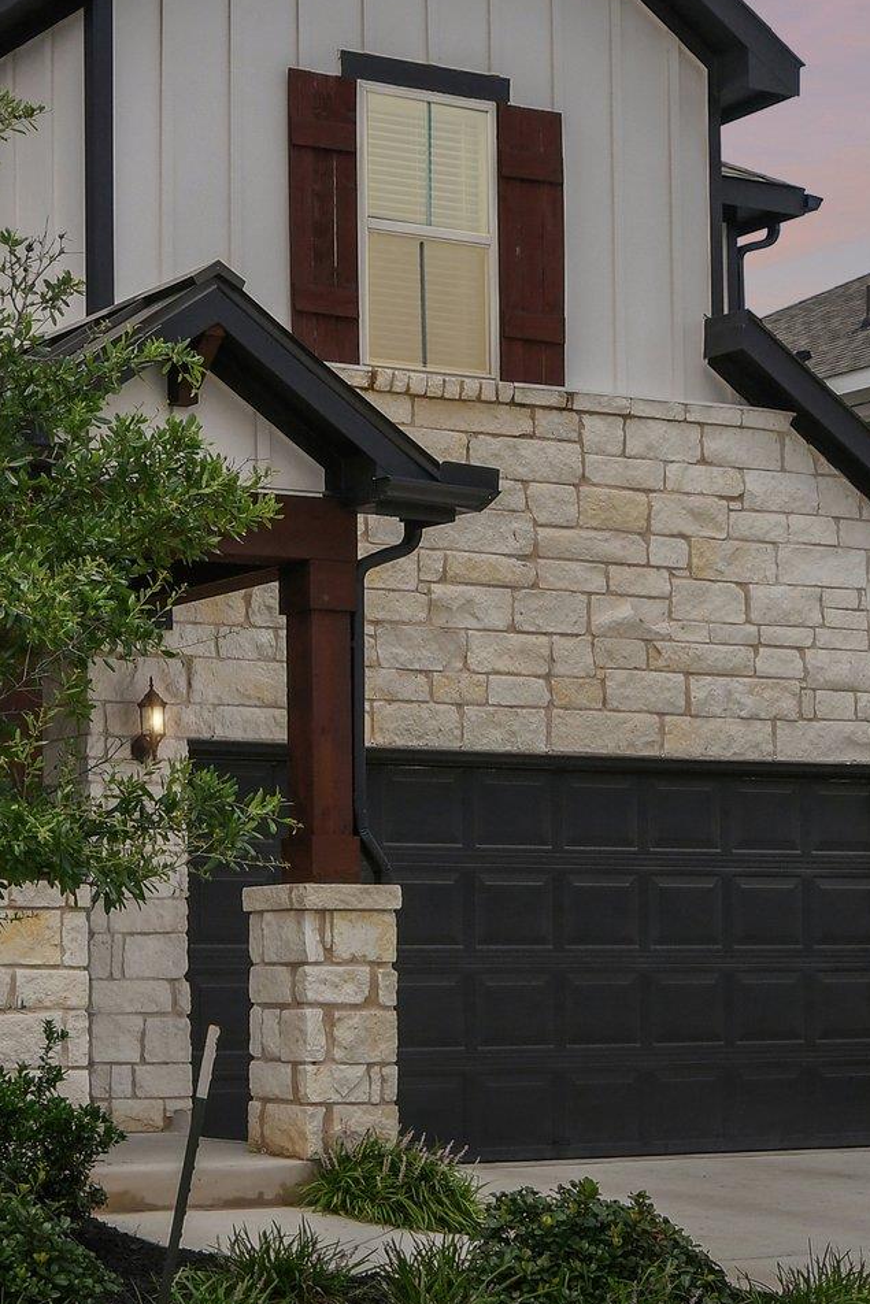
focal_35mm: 71
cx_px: -11
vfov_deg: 28.4
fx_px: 2573
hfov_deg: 18.7
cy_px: 525
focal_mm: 22
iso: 400
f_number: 8
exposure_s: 1/1250
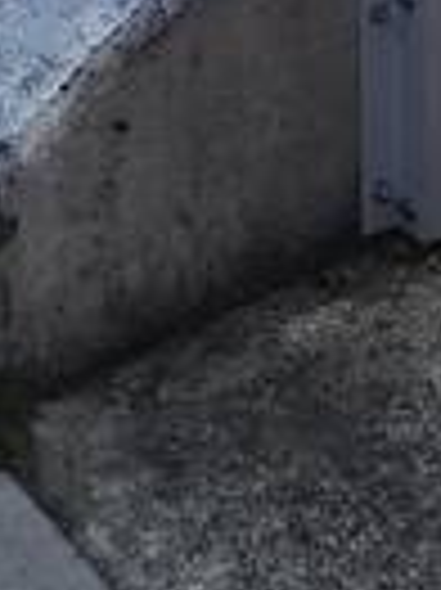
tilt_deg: -11.2
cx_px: 171
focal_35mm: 137
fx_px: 2331
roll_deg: +1.1
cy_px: -667
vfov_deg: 12.4
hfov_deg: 10.8
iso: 20
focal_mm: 3.99
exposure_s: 1/1330
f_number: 1.8
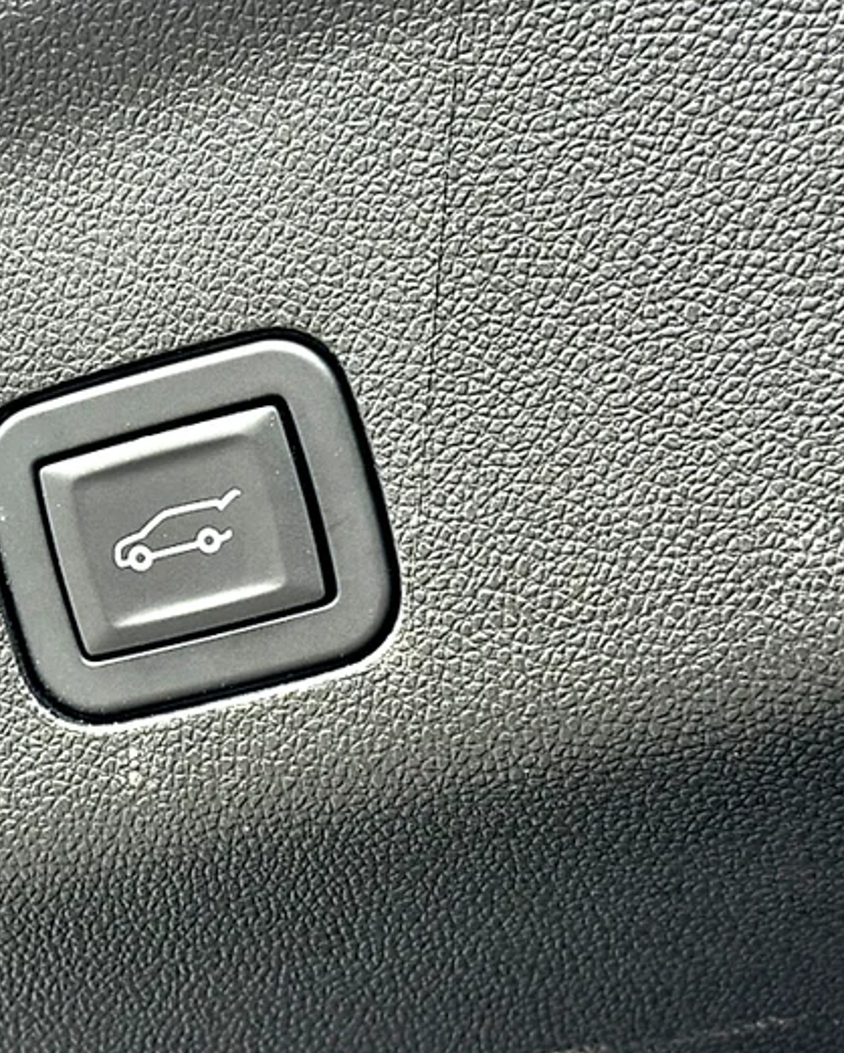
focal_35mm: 68
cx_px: 162
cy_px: 528
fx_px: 2122
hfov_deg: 22.2
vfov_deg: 27.9
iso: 50
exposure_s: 1/128
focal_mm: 6.86
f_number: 1.78
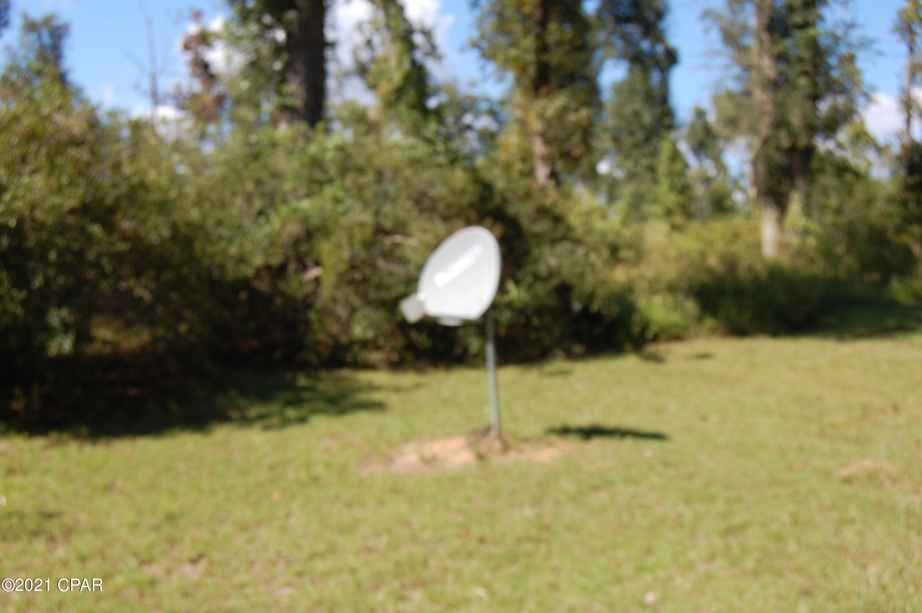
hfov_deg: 42.4
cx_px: 461
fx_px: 1190
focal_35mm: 46
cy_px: 306
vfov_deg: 28.9
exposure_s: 1/320
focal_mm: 31
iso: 200
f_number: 9
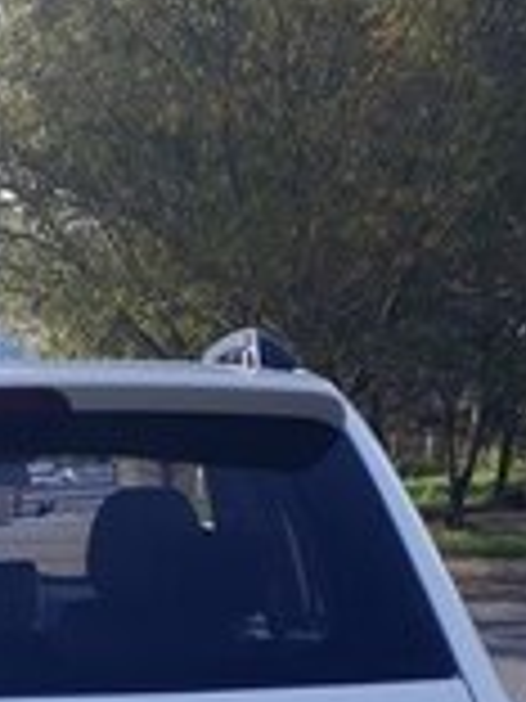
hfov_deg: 16.6
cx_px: -58
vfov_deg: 20.8
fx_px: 1742
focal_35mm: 86
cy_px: 896
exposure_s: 1/946
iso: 40
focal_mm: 3.6
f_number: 1.9
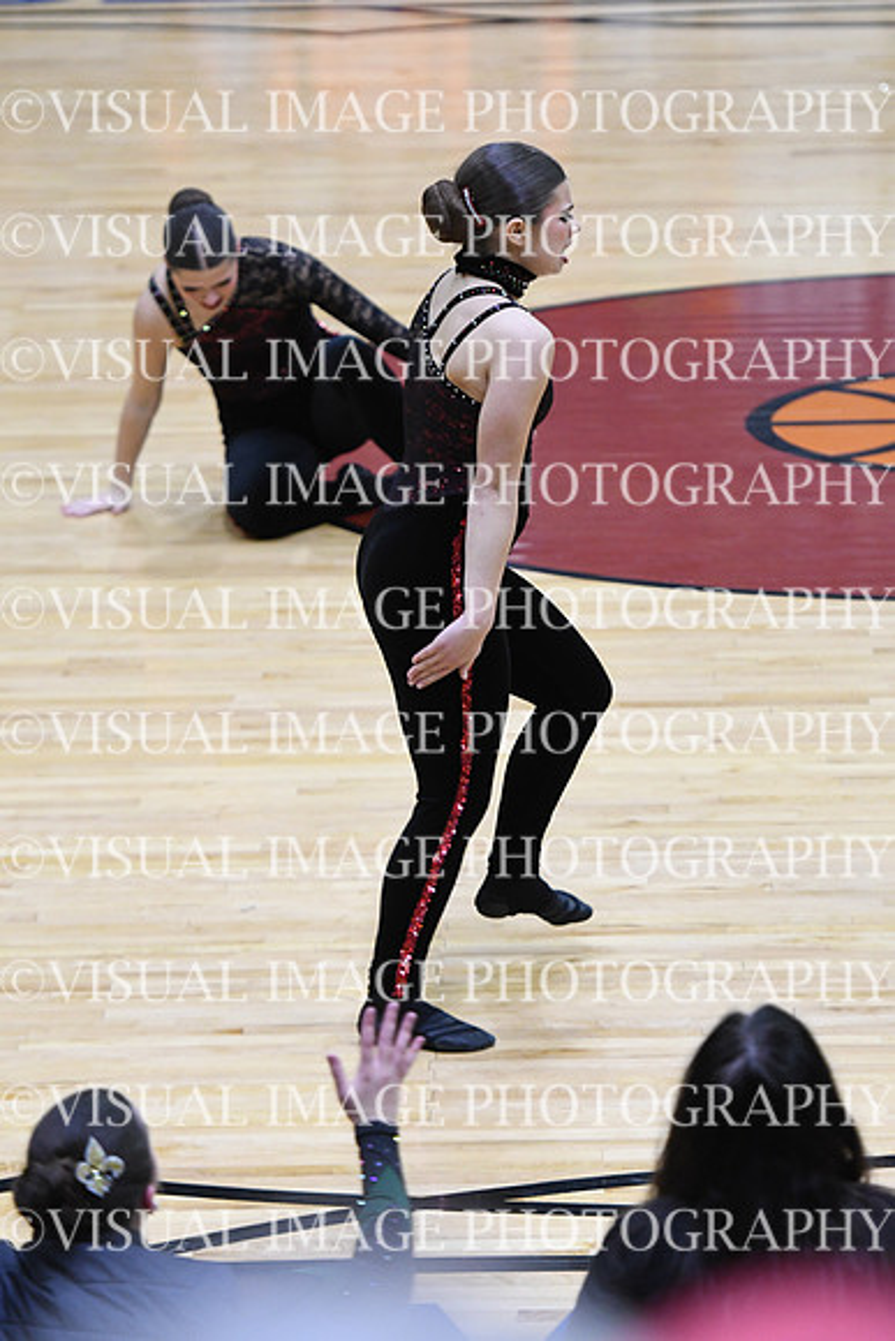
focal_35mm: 202
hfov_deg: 6.8
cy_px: 670
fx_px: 7528
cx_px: 448
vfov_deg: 10.2
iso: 3200
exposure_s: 1/400
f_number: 2.8
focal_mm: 135
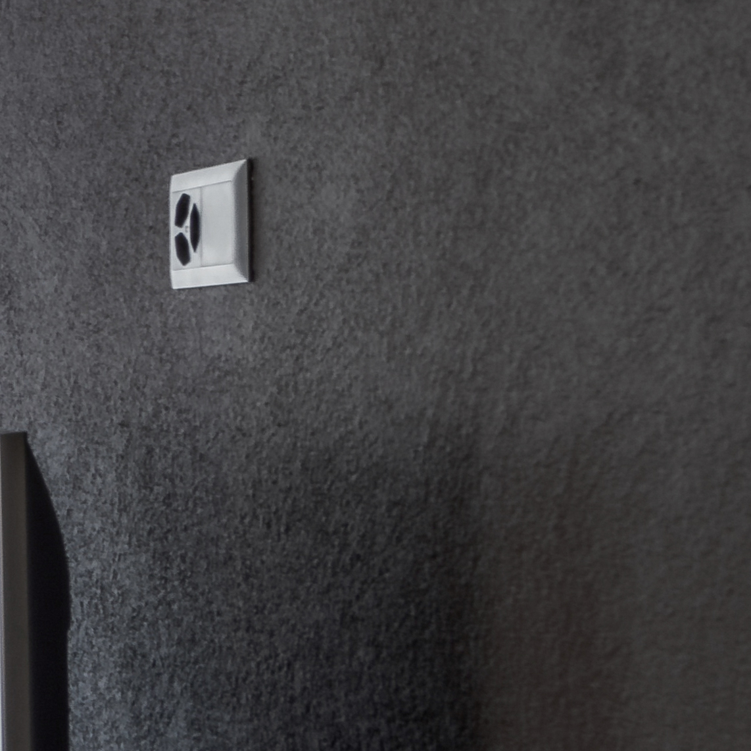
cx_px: -1894
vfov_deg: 20.1
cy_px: 469
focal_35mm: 86
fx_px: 2111
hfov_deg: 9.5
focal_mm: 14
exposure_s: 1/2.5
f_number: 11
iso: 100
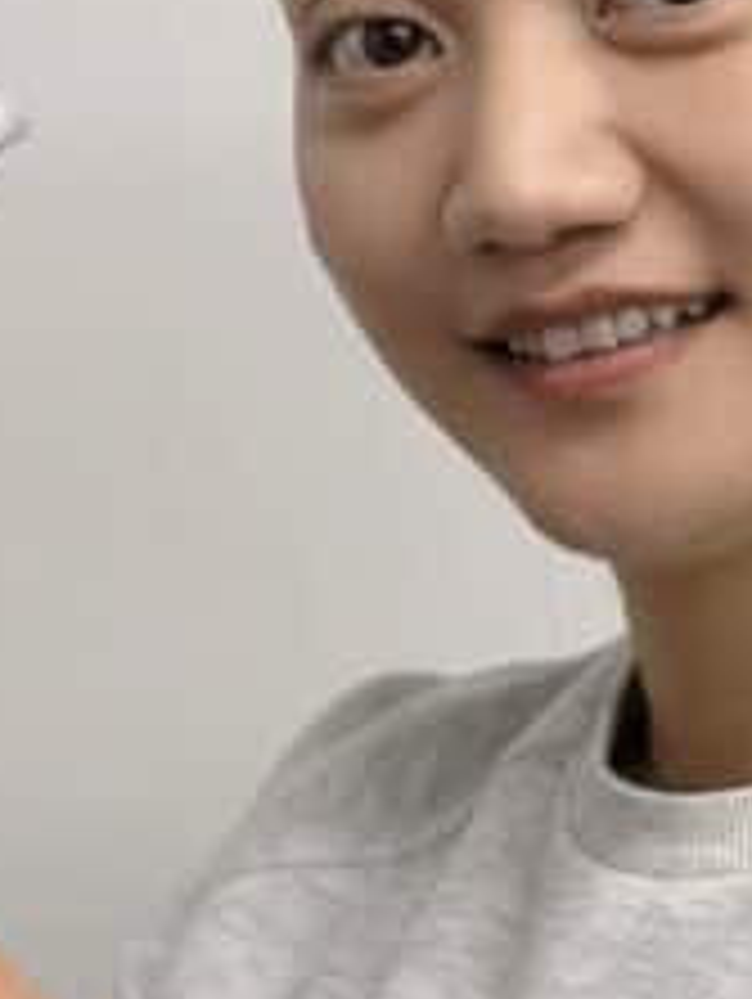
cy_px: 760
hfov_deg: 6.7
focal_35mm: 221
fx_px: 6389
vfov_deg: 8.9
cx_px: 329
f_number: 1.78
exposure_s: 1/100
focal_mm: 6.86
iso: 125
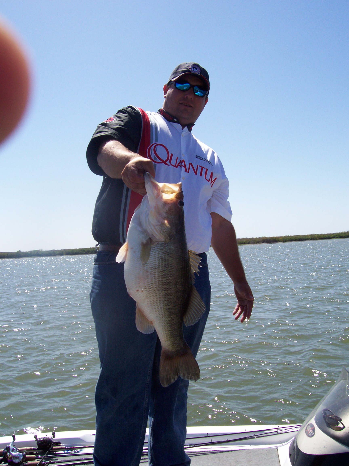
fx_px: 457
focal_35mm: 34
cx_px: 174
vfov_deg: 54.0
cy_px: 233
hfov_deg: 41.8
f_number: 5.1
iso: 80
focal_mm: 5.6
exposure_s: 1/636
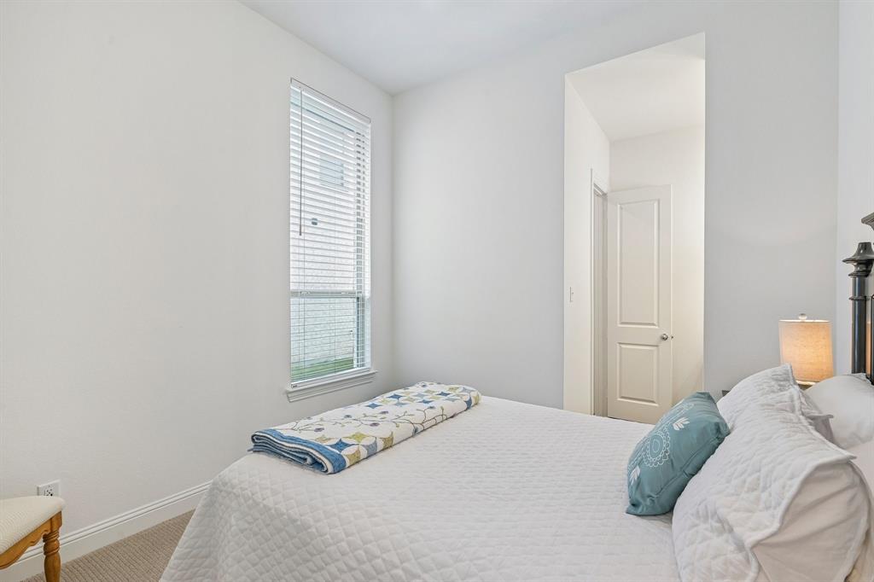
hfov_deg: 95.0
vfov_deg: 72.0
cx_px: 437
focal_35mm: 16
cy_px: 291
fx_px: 400
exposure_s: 1/40
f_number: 8
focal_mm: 16.5
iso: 400
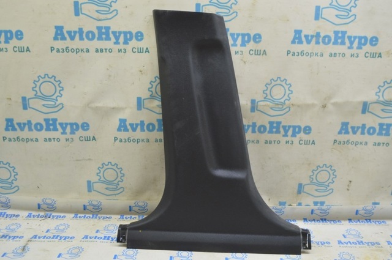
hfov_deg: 55.2
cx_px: 196
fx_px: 375
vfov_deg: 38.3
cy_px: 130
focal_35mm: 34
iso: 400
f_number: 5.6
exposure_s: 1/20
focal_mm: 23
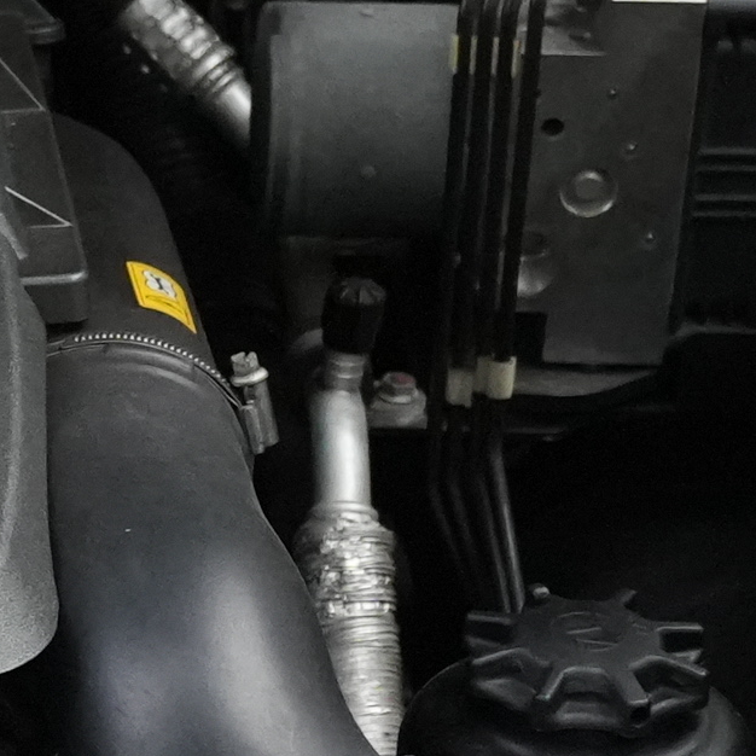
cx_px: -791
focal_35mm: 214
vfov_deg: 8.2
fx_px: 5288
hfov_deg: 7.8
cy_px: 383
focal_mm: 30
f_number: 7.1
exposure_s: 1/500
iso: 5000
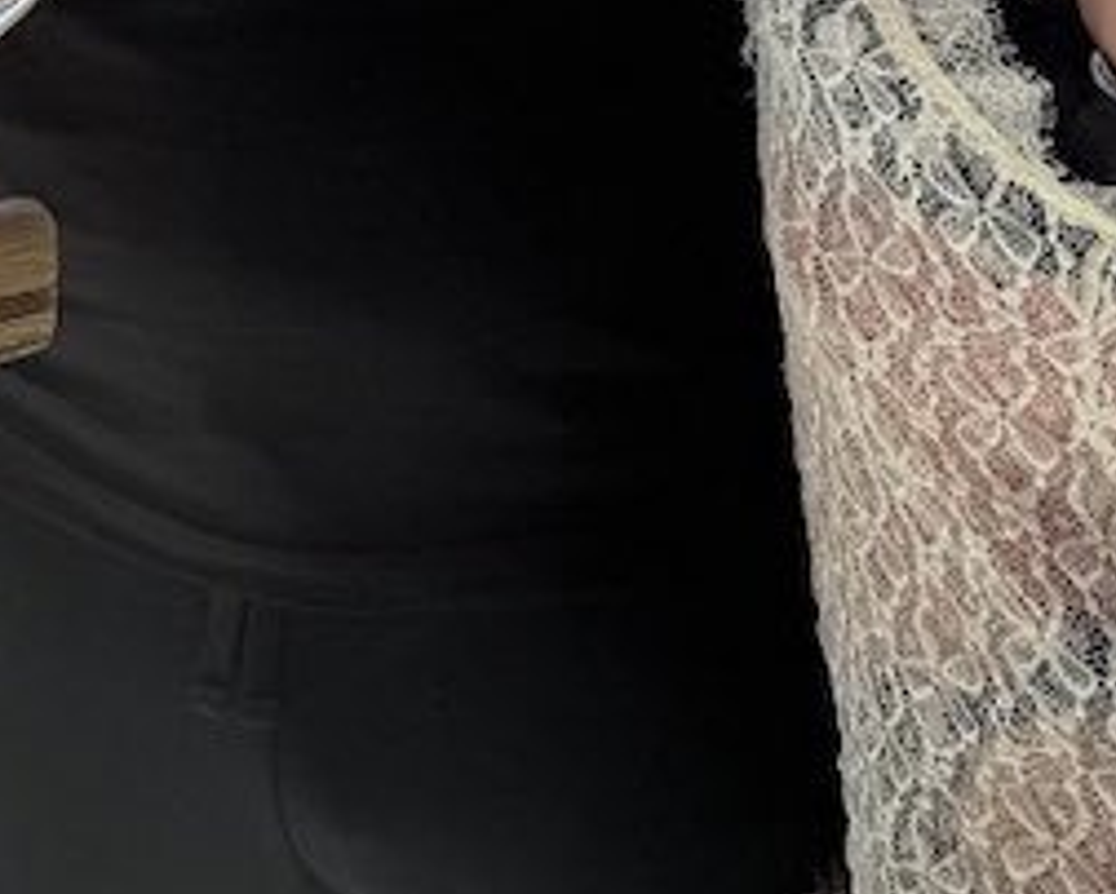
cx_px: 49
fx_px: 3074
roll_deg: +0.5
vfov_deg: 15.2
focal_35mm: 93
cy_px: -491
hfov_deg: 20.1
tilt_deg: -9.5
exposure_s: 1/4405
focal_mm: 6.76
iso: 80
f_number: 1.78
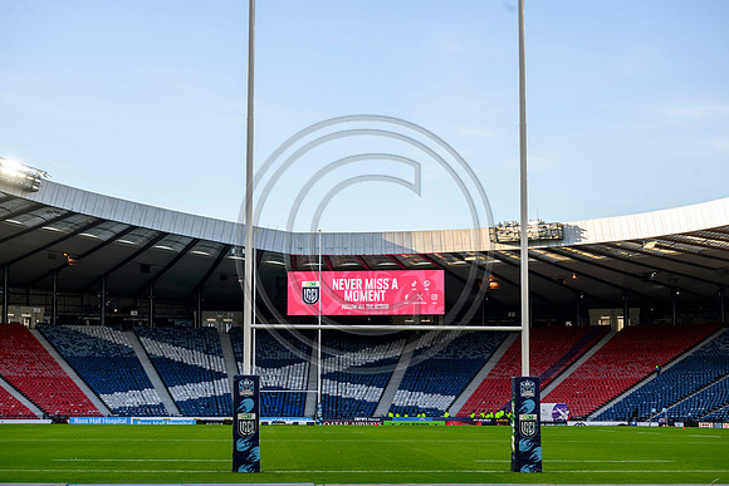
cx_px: 364
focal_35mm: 70
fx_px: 1418
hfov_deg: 28.8
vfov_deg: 19.5
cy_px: 243
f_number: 6.3
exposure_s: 1/320
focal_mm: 70
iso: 320
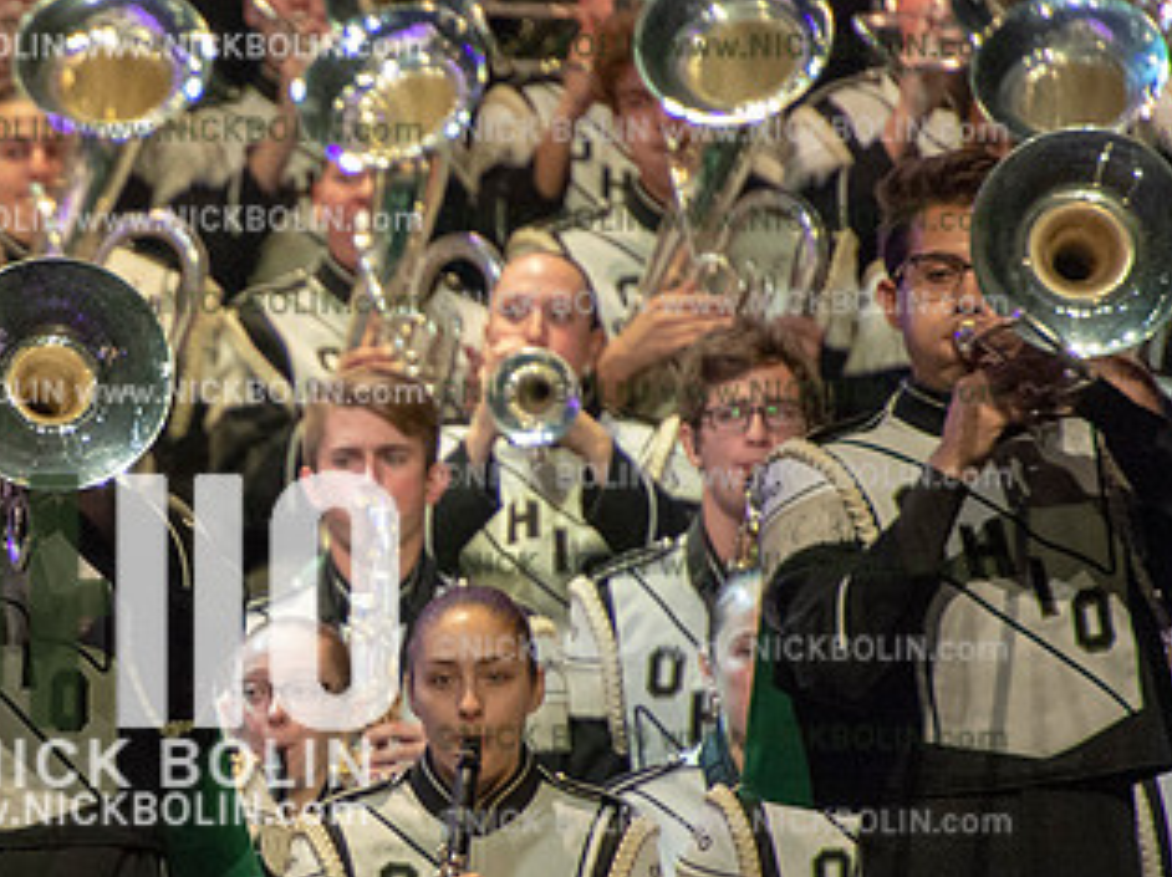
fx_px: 24054
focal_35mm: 711
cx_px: 134
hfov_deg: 2.8
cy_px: 649
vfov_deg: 2.1
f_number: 5.6
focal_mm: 400
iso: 8000
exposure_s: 1/320
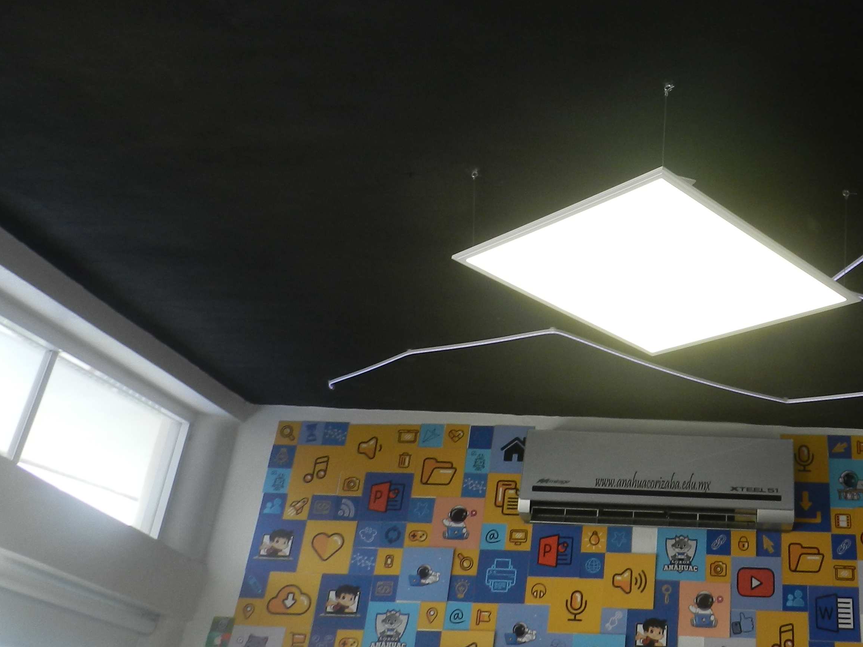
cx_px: 689
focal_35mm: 40
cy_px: 196
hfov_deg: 44.5
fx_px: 997
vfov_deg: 35.5
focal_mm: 4
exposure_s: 1/40
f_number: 3.4
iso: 160
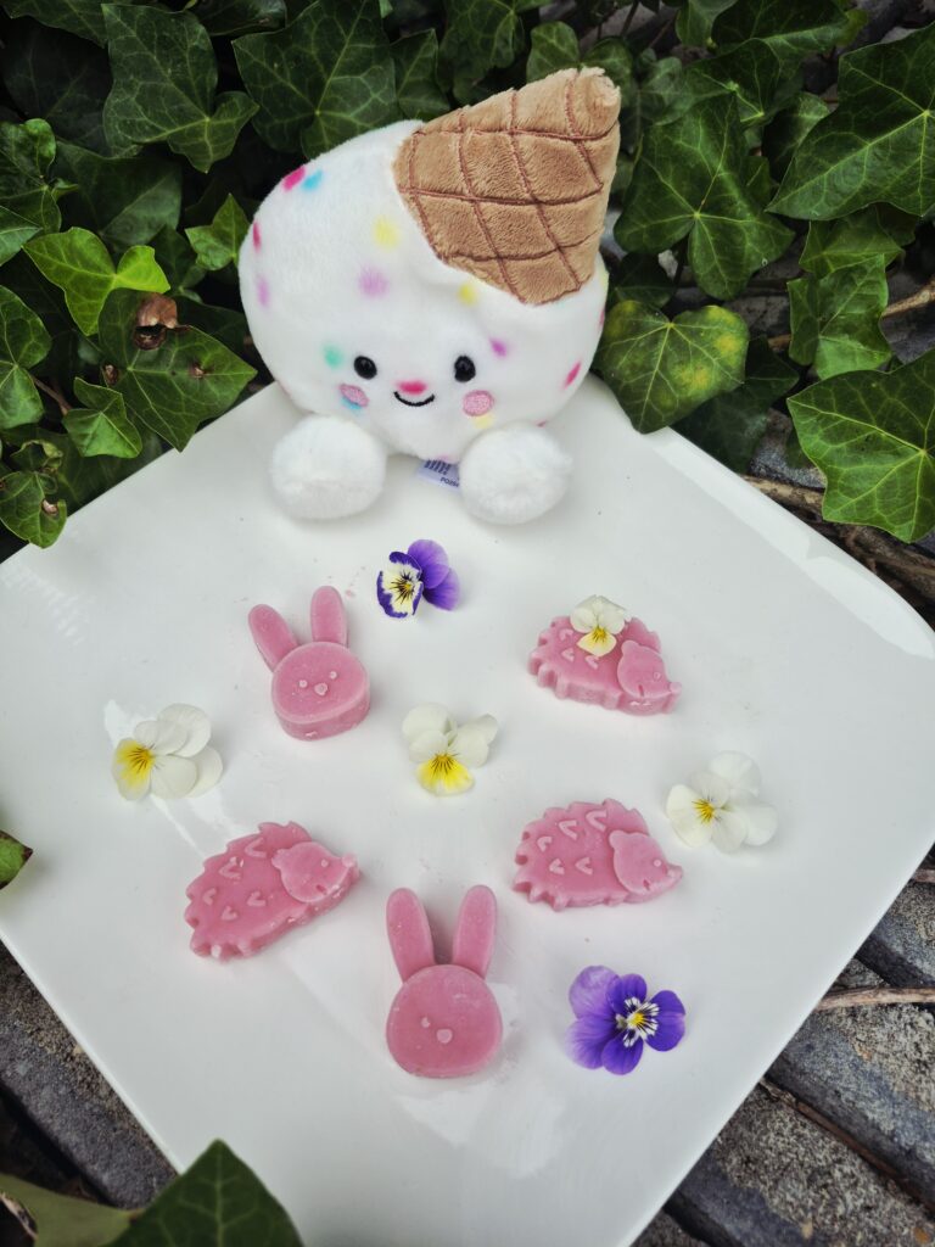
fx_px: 828
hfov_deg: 58.9
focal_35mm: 23
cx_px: 468
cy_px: 624
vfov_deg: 73.9
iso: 25
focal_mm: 5.4
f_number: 1.8
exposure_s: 1/336
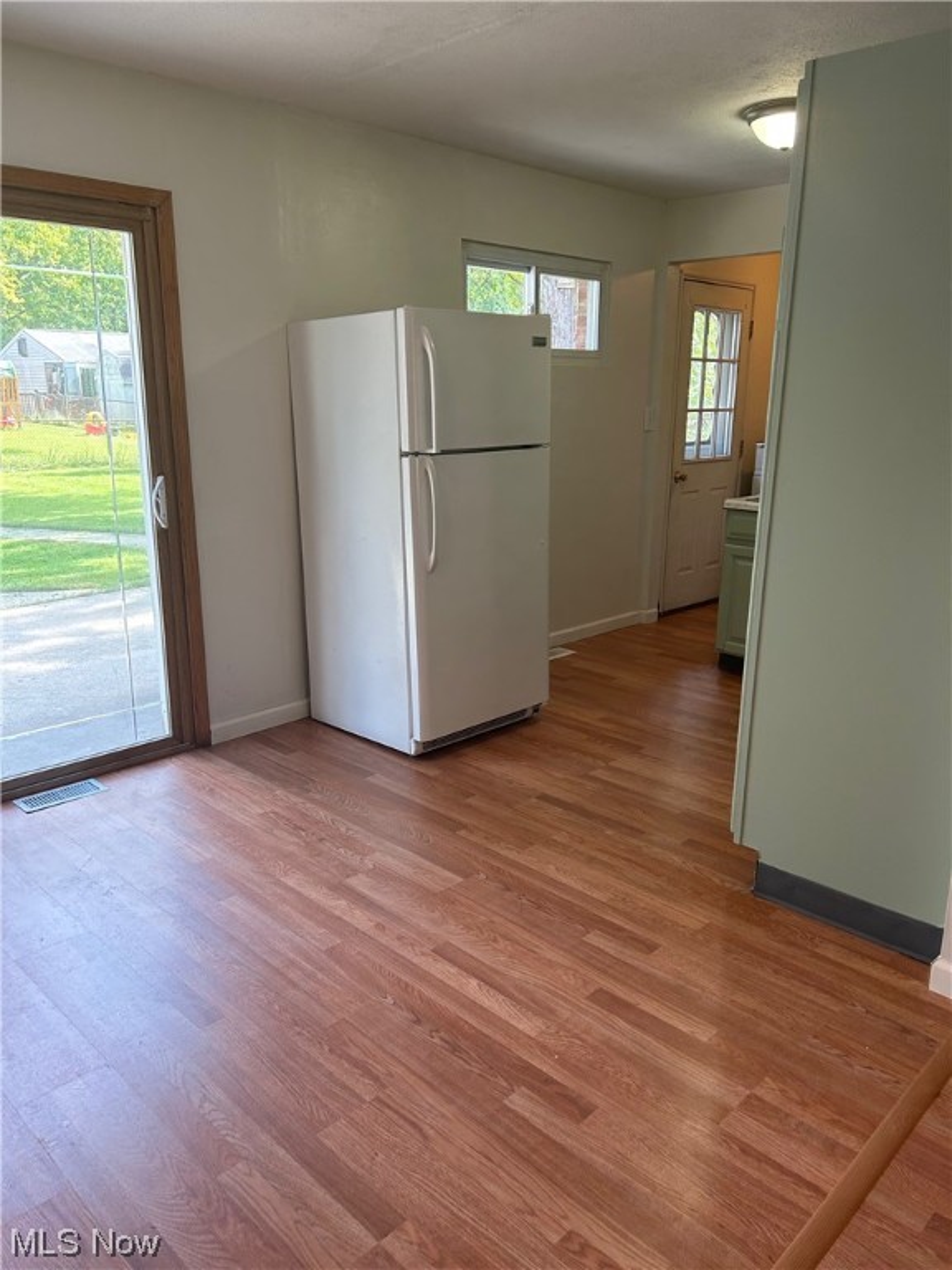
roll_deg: -0.1
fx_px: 953
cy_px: 635
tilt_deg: -14.4
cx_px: 476
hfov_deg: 53.1
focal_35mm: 26
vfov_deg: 67.3
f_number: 1.5
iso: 100
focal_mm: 5.7
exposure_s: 1/120
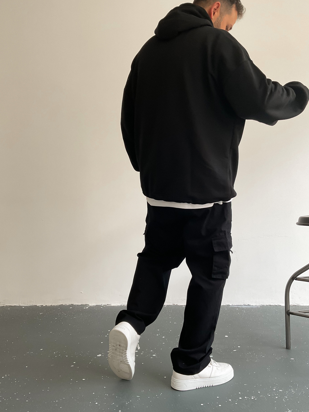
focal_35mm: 32
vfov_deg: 56.8
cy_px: 212
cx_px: 159
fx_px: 381
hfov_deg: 44.2
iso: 64
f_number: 1.8
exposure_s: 1/105
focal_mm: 3
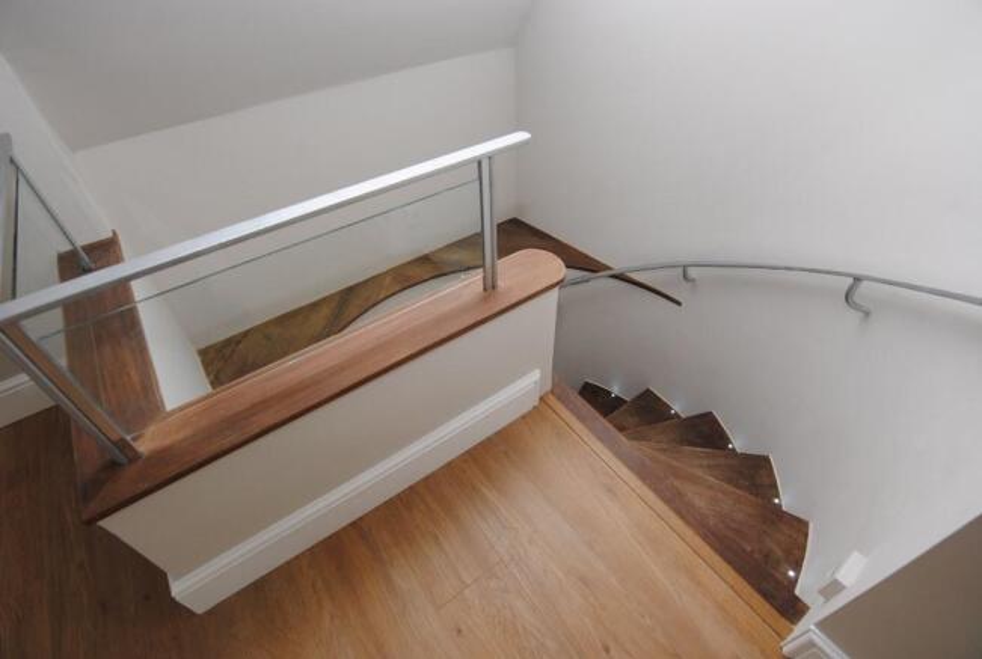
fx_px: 451
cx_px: 491
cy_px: 330
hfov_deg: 94.9
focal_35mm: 16
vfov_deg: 72.3
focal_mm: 11
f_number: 4
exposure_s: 1/60
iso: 200
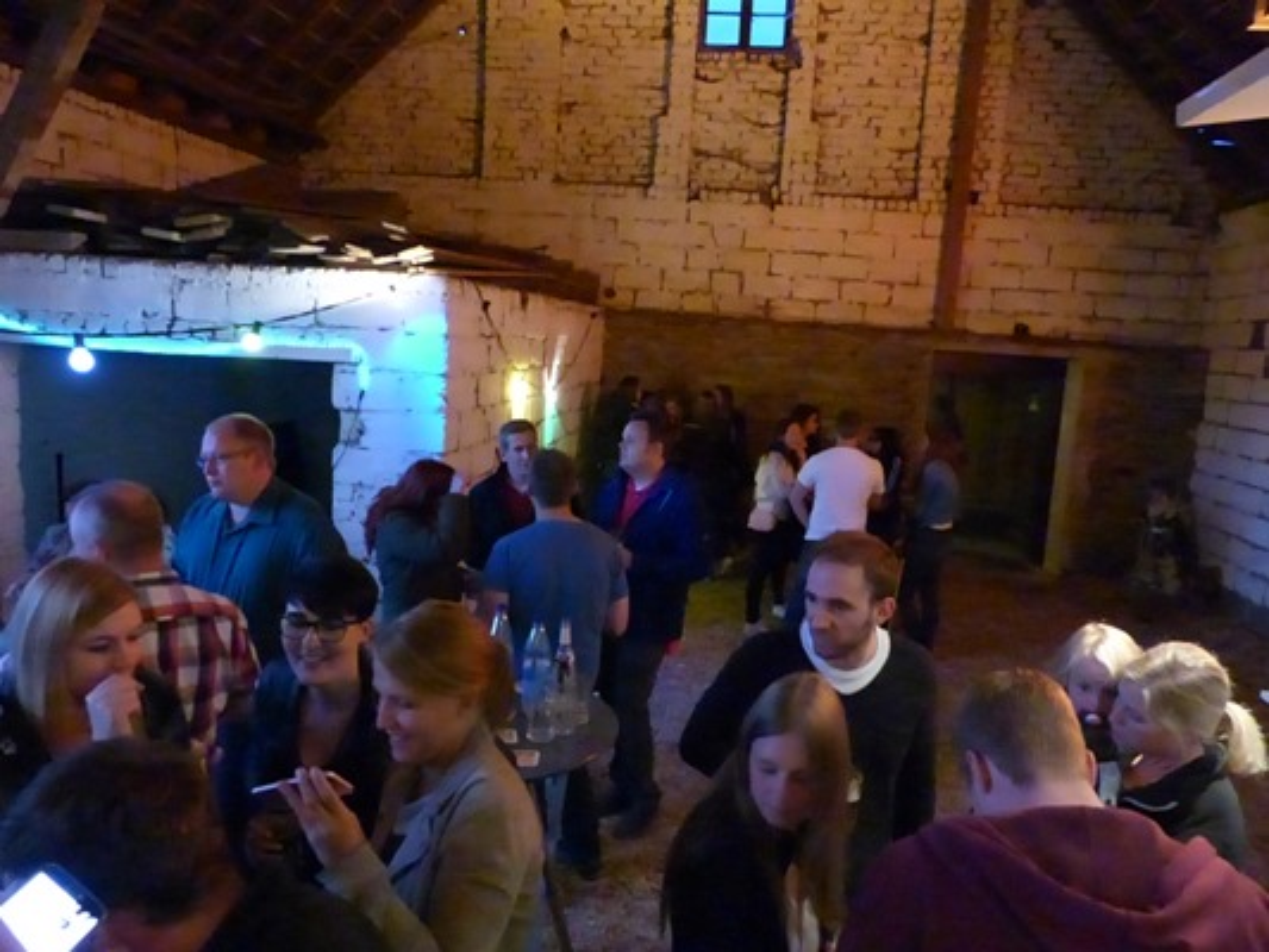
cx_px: 634
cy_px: 476
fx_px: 917
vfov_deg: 54.9
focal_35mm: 25
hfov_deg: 69.4
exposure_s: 1/30
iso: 3200
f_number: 2.8
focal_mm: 4.5
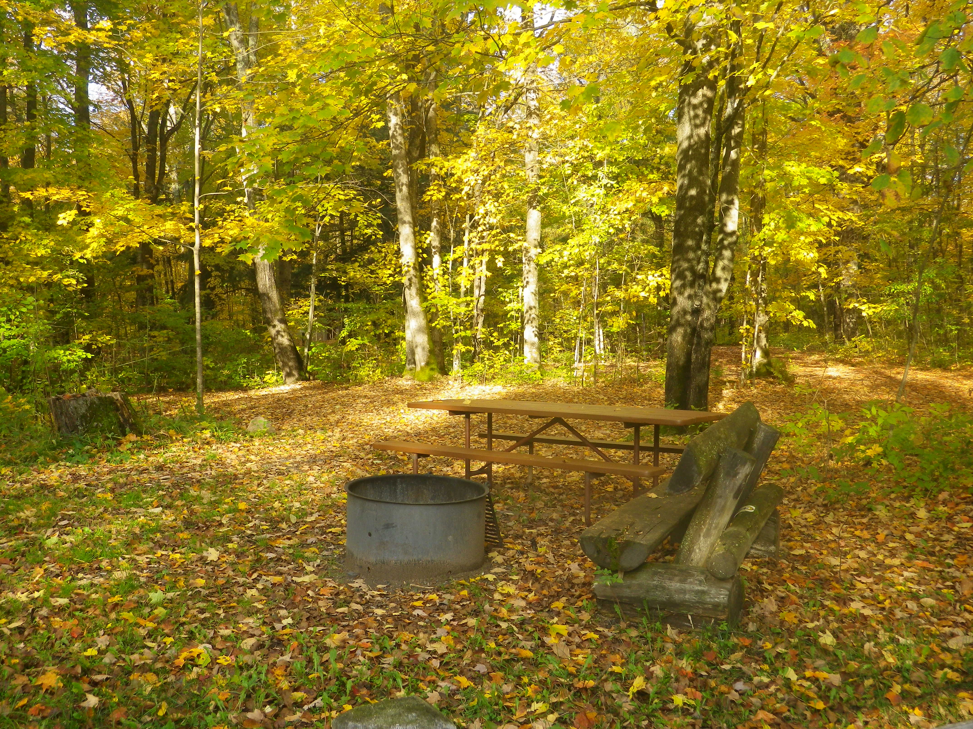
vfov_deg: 41.8
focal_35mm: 34
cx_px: 486
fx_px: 956
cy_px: 364
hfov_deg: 54.0
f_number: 3.8
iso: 80
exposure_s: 1/80
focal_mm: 6.1
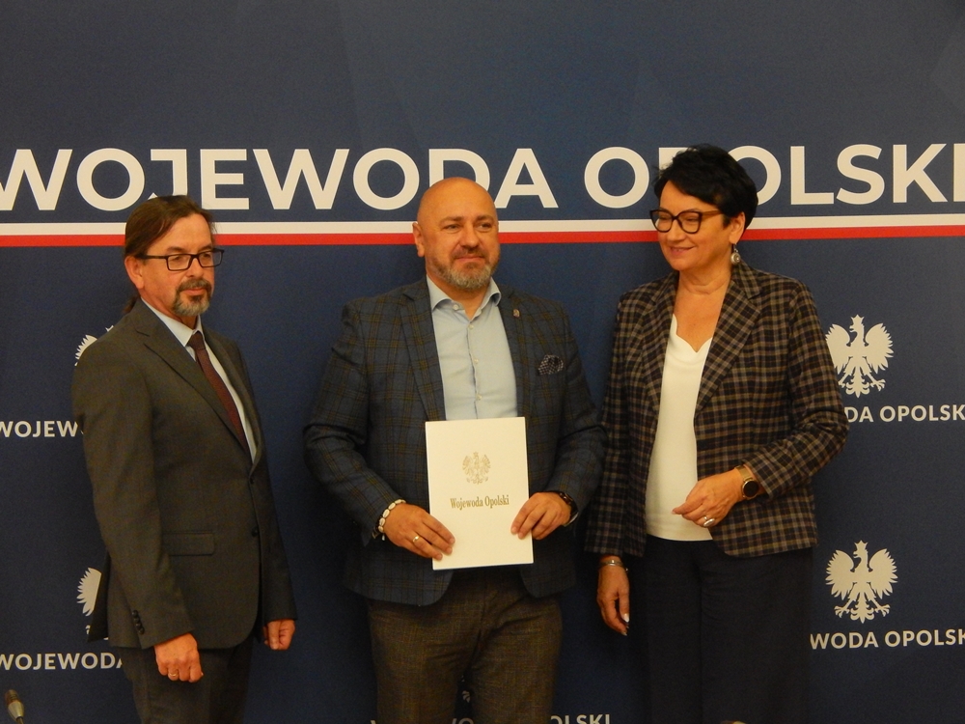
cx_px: 482
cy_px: 362
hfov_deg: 20.9
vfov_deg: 15.7
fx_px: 2620
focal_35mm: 94
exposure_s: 1/50
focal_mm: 16.6
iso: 800
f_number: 4.4
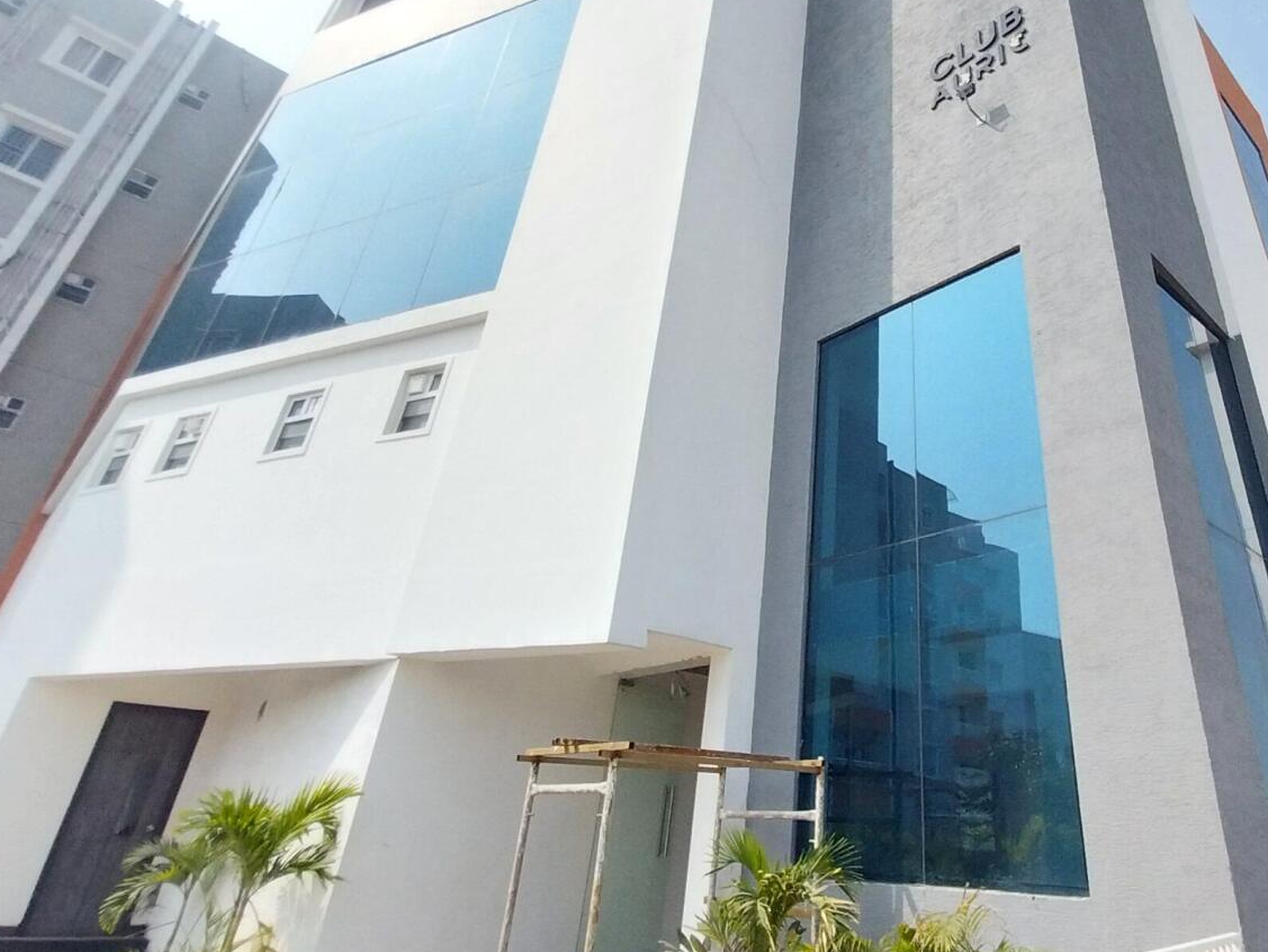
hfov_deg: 76.3
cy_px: 341
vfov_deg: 62.3
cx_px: 853
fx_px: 769
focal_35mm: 21
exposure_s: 1/810
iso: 64
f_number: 2.2
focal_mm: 1.3
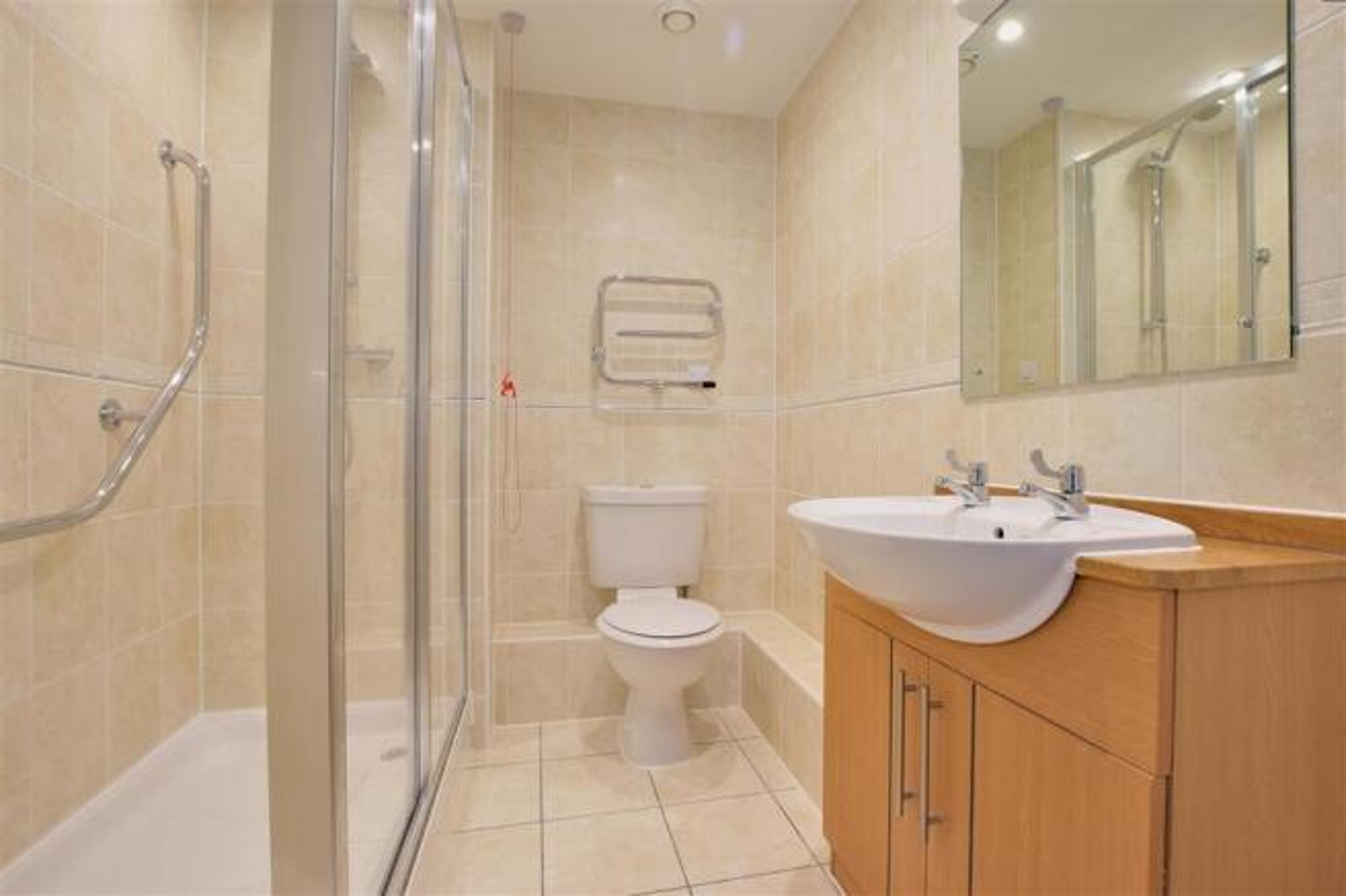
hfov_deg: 100.4
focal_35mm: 15
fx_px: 561
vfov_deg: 77.3
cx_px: 673
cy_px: 448
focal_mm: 10
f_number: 8
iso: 400
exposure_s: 1/2.5
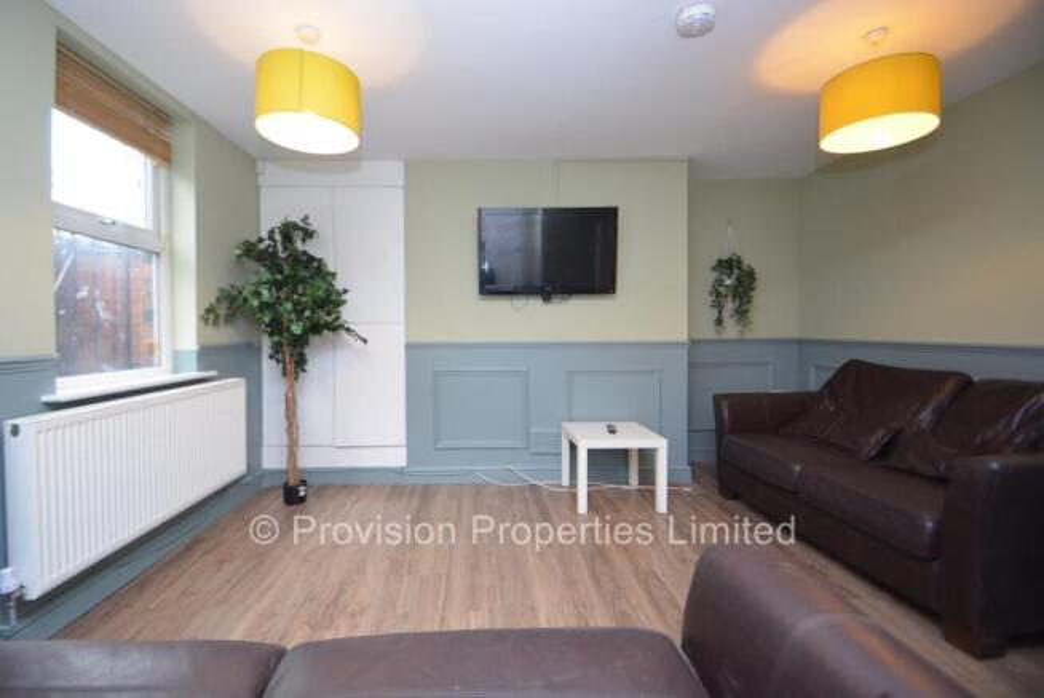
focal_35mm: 15
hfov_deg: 100.4
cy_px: 349
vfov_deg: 77.4
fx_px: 435
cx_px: 522
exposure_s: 1/45
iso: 800
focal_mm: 10
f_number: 3.5
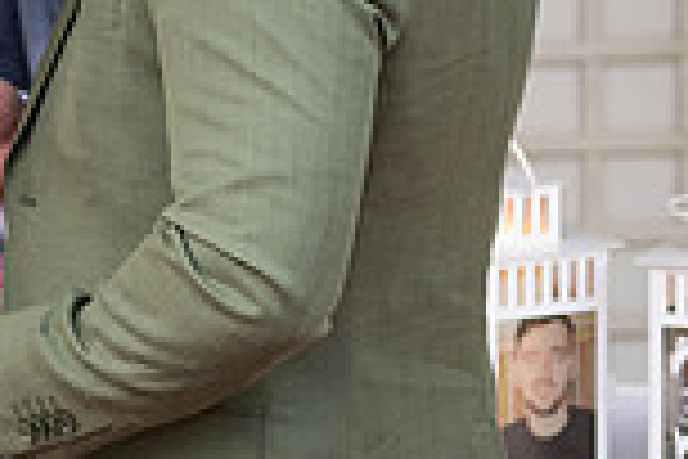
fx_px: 5083
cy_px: 25
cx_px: -94
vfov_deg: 5.2
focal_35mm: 266
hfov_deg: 7.7
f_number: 3.5
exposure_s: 1/160
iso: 100
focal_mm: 70
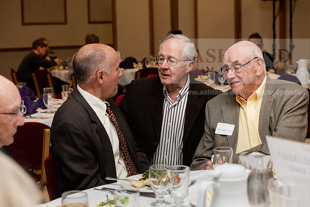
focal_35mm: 70
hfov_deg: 28.8
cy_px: 104
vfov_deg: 19.5
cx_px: 155
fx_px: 603
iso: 1600
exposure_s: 1/200
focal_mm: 70
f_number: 5.6
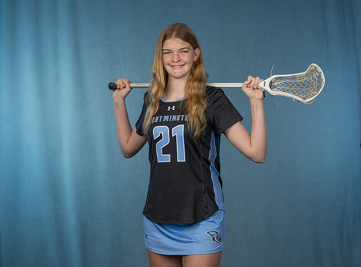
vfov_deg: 15.0
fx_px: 1012
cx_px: 189
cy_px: 122
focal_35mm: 98
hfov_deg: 20.2
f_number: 4.5
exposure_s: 1/160
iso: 125
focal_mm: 84
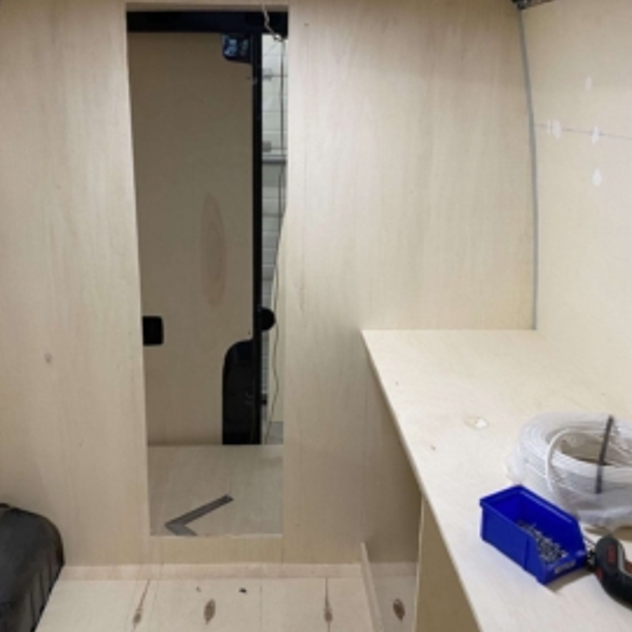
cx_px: 293
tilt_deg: -13.9
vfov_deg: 48.4
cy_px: 300
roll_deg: -1.3
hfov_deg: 48.4
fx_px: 702
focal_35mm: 34
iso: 80
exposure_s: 1/50
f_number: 1.8
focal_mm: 4.25
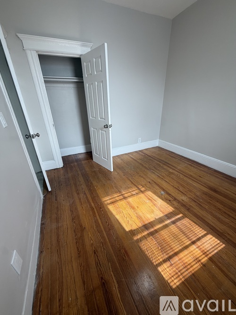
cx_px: 118
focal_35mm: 14
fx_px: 127
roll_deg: +1.0
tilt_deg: -23.1
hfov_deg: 85.7
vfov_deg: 102.1
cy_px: 158
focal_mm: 2.22
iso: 80
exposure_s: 1/120
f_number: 2.2
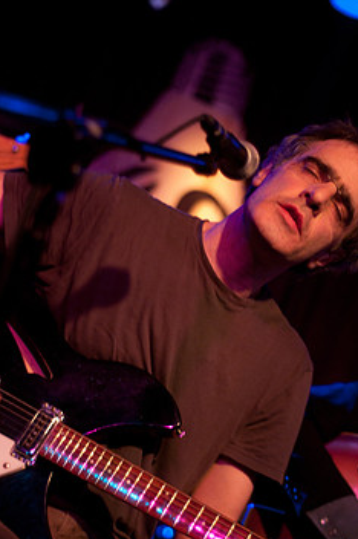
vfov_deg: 21.2
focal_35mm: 96
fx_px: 1435
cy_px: 325
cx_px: 227
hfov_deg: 14.2
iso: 1000
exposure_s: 1/50
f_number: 1.8
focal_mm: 50
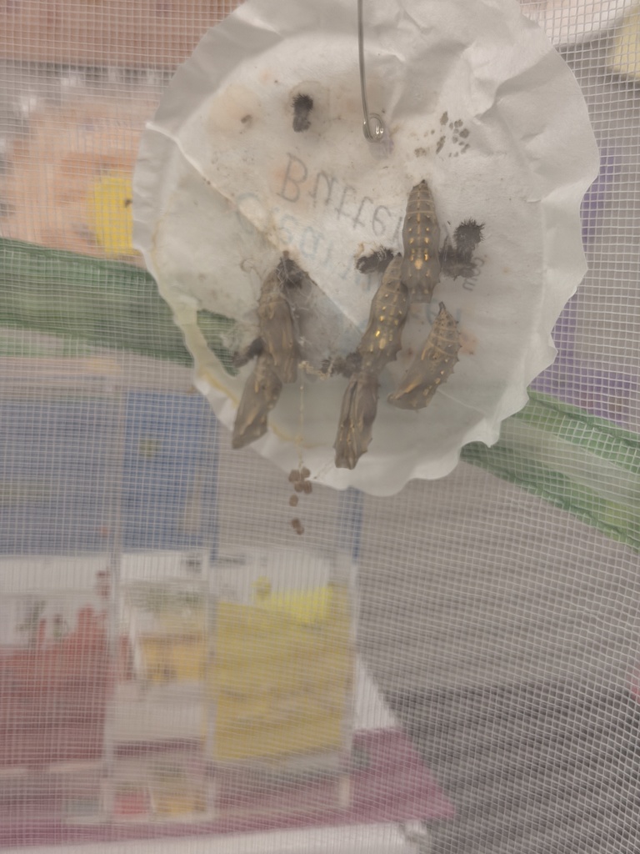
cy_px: 427
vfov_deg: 39.7
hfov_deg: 30.3
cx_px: 320
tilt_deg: -9.2
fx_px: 1183
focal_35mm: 48
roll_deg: -1.4
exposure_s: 1/100
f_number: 1.78
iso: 64
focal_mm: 6.76
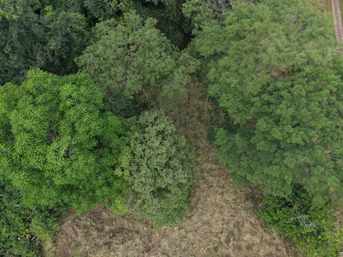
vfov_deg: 56.8
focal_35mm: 24
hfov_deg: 71.6
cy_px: 128
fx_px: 238
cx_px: 172
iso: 100
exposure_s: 1/500
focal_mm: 8.67
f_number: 1.8
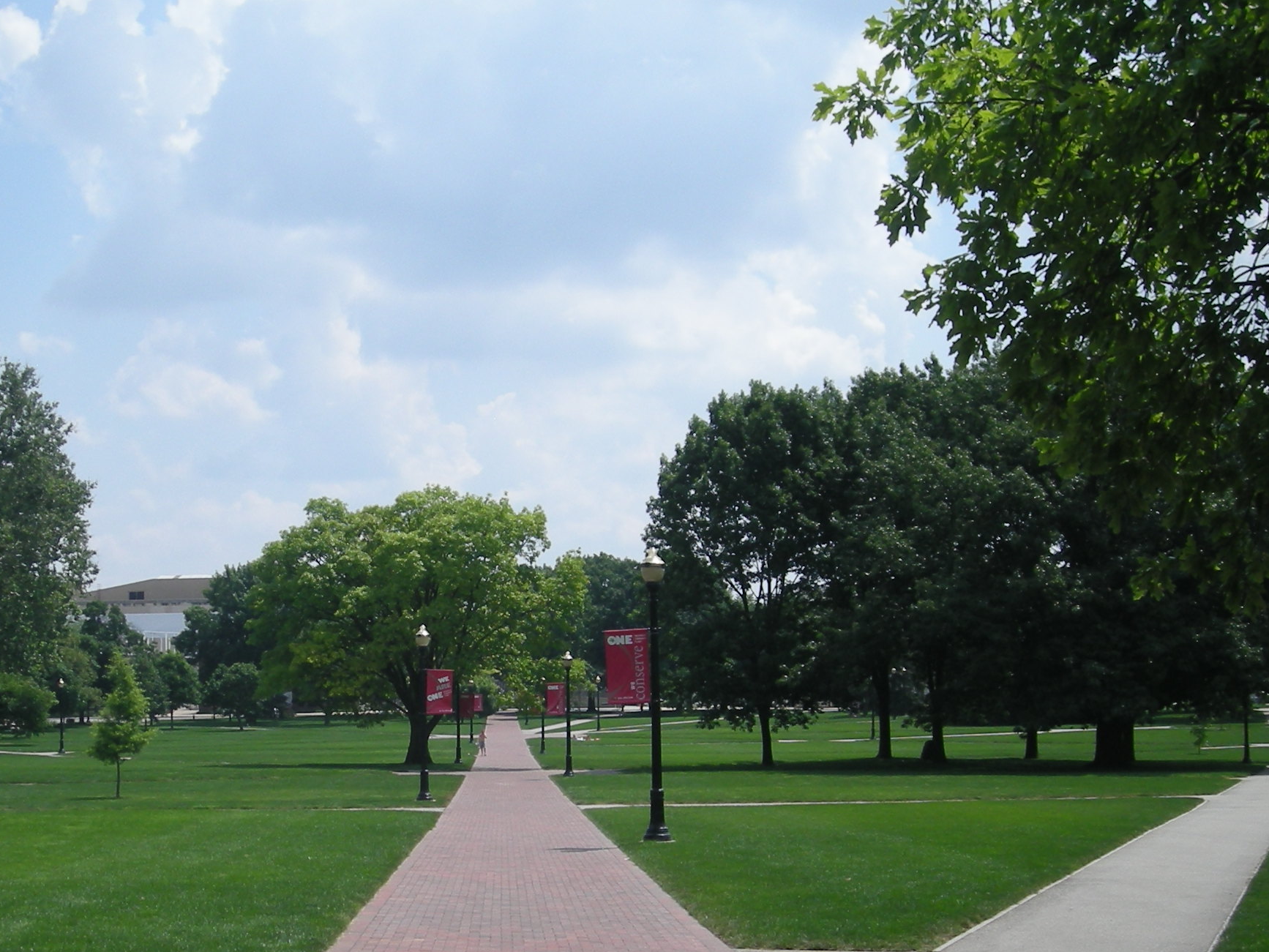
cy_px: 591
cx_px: 451
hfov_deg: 31.0
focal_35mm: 62
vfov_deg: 23.6
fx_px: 2273
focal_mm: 5.7
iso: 50
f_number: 5.7
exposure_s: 1/315
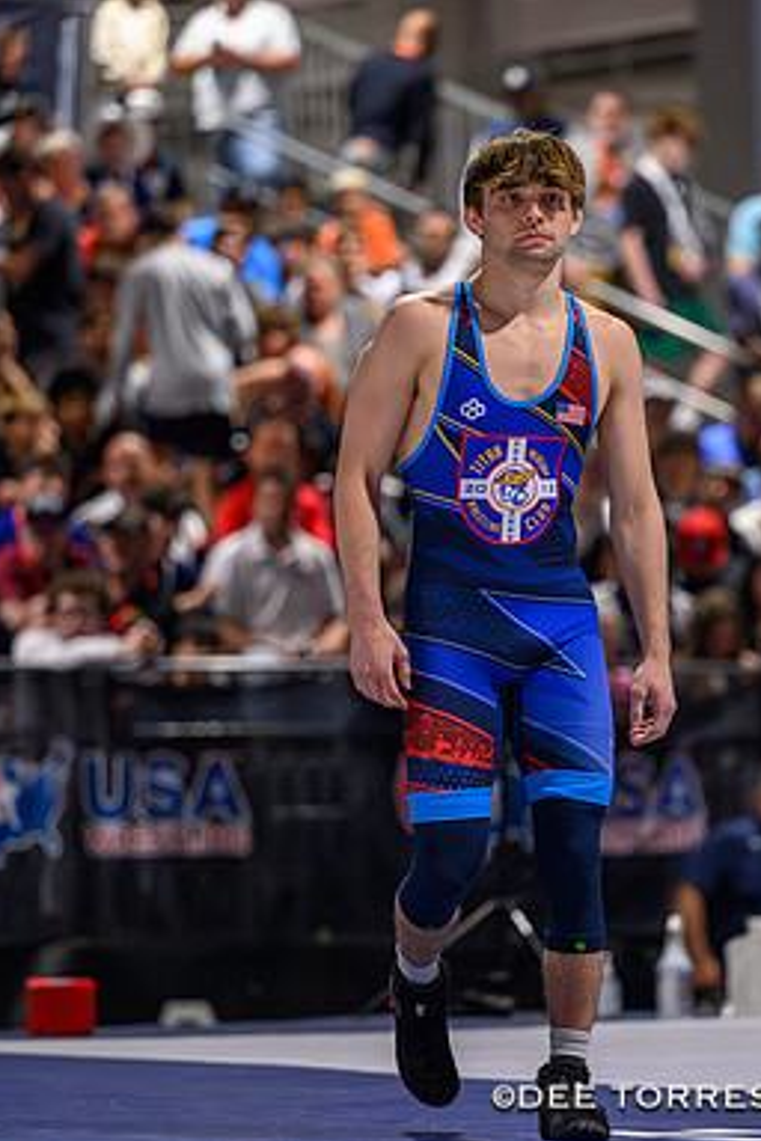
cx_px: 496
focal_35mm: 219
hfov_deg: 6.3
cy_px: 572
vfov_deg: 9.4
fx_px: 6944
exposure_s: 1/800
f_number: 2.8
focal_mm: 145
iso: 10000
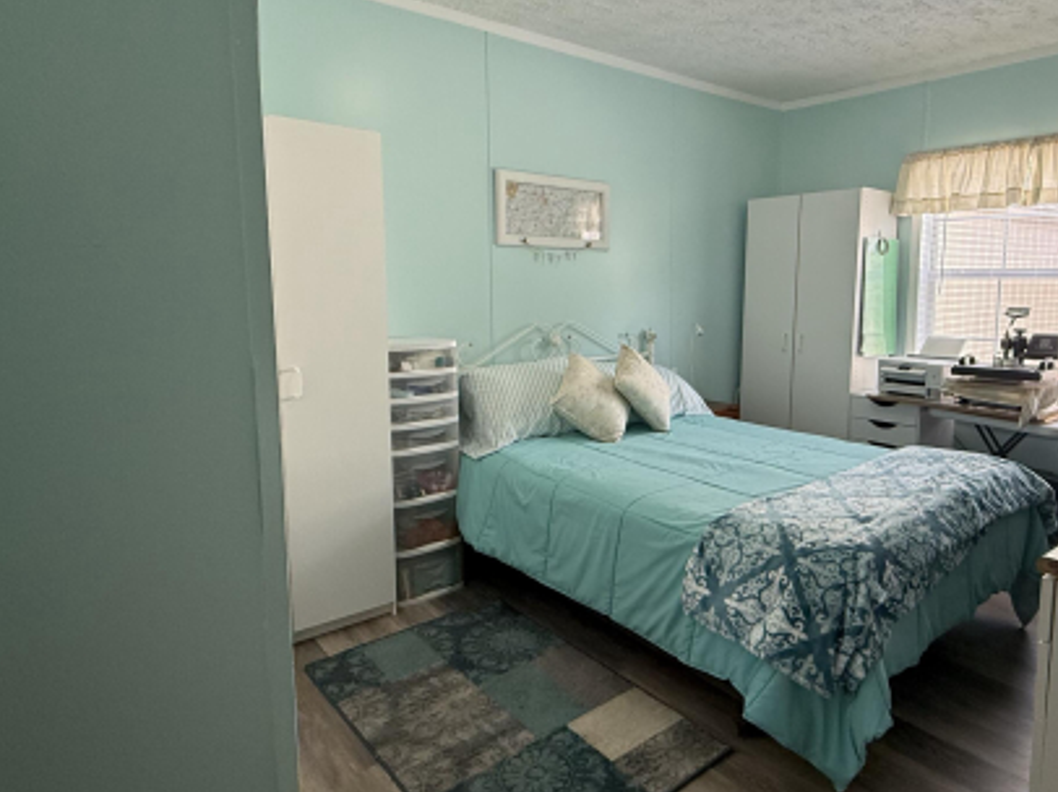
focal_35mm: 23
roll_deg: -0.5
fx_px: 703
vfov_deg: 58.8
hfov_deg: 73.6
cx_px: 601
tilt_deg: -6.8
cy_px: 370
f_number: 2.2
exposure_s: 1/120
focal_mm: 2.22
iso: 200
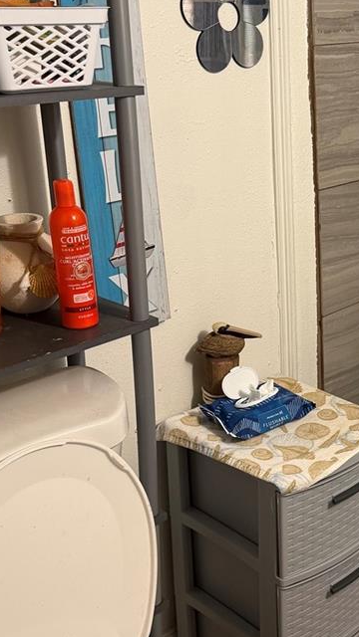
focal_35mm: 49
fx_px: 829
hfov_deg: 23.6
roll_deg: +1.1
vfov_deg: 42.1
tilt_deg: -20.4
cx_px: 342
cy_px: 306
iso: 200
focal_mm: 6.76
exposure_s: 1/60
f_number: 1.78
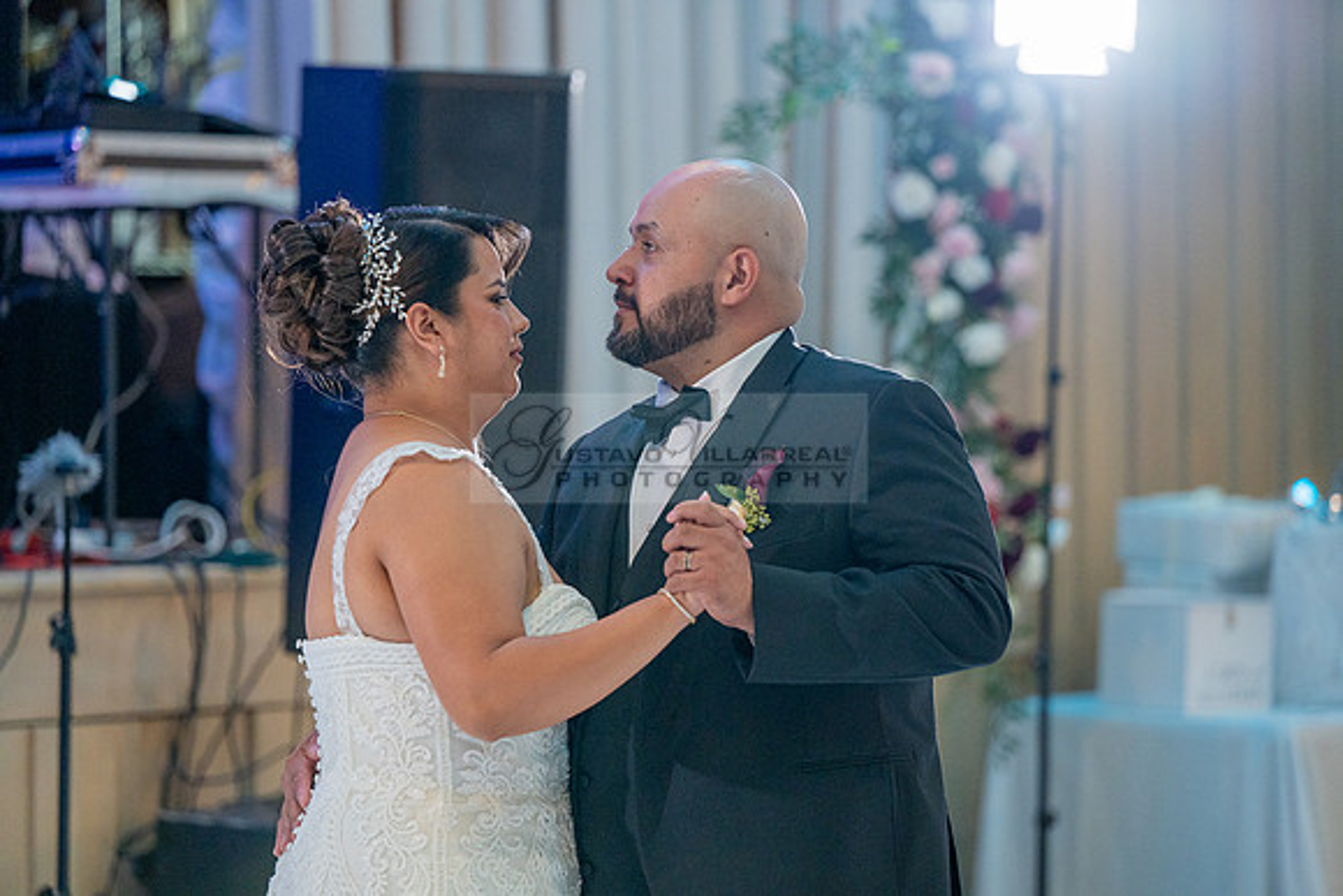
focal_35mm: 140
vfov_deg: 9.8
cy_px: 448
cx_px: 672
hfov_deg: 14.7
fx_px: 5224
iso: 1600
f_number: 3.2
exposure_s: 1/200
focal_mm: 140
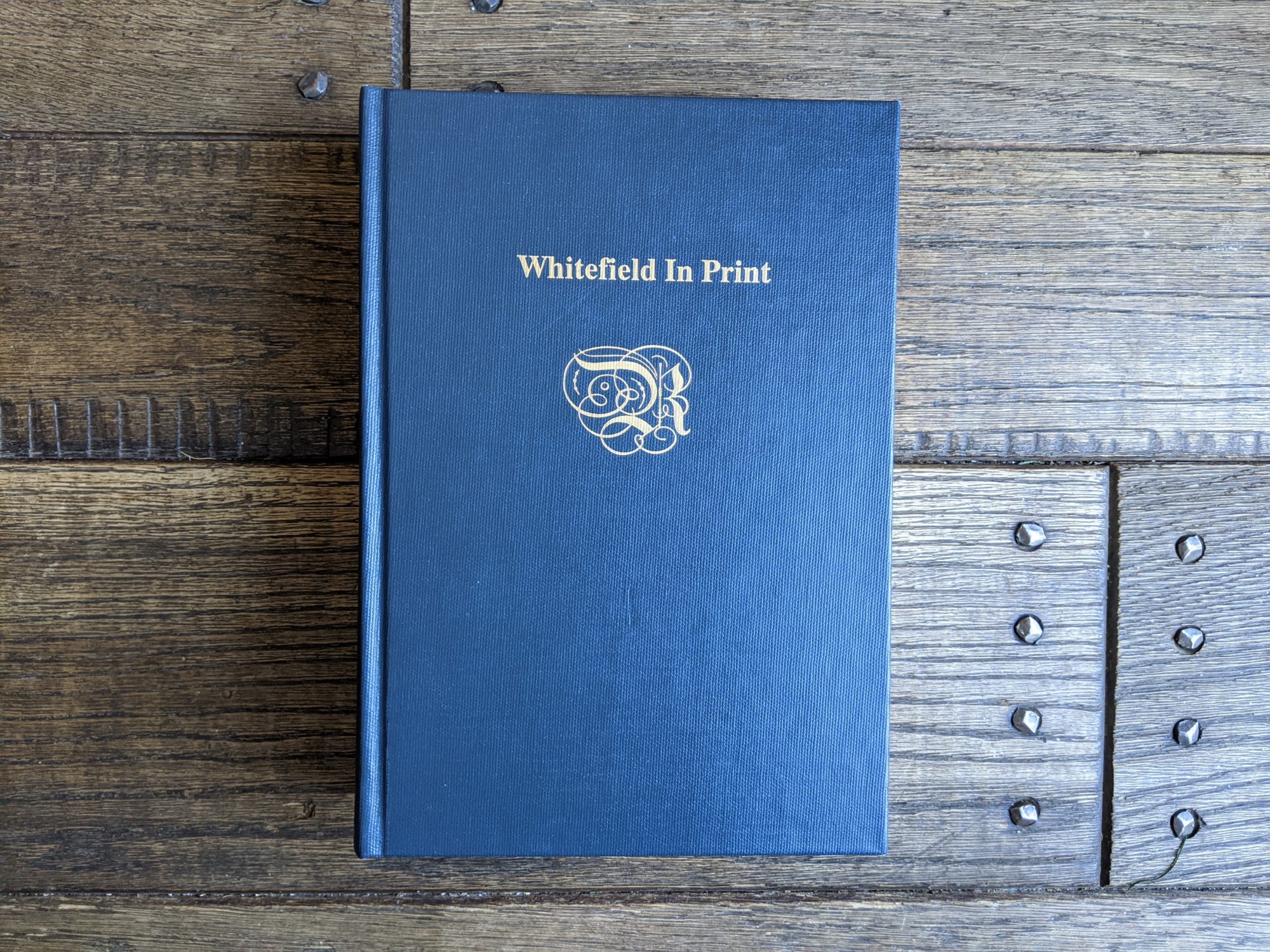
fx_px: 991
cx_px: 635
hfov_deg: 65.3
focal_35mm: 27
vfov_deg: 51.4
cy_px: 476
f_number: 1.8
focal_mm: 4.44
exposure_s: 1/24.1
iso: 183
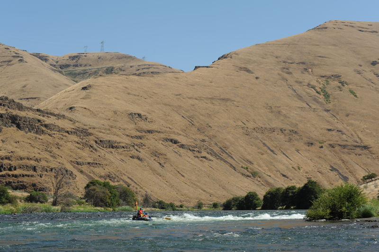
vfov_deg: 19.4
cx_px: 190
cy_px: 126
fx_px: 736
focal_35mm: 70
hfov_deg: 28.9
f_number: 9
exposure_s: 1/500
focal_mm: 70
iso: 200
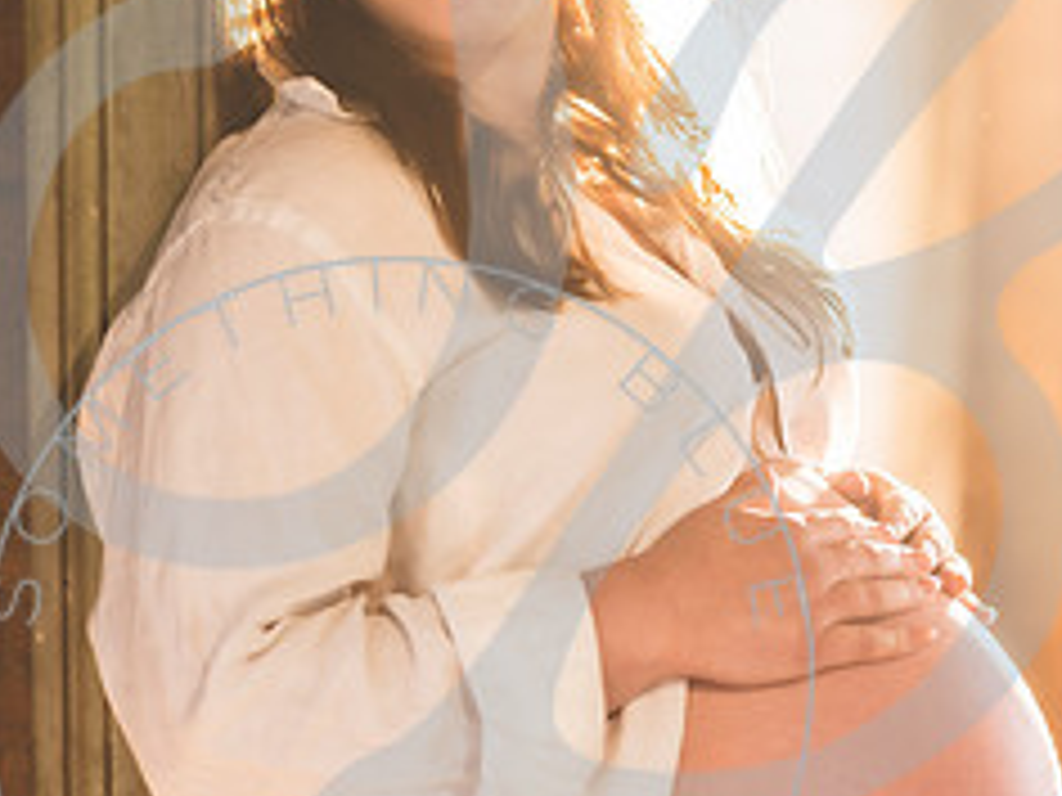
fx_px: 4786
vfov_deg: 9.5
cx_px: 598
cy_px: 333
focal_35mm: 156
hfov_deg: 12.7
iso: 500
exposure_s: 1/100
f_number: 2.8
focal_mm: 85
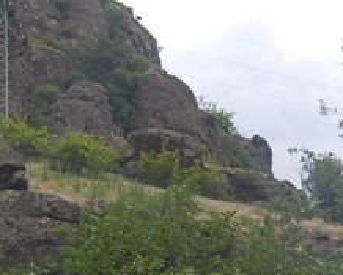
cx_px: 52
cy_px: 269
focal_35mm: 151
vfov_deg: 10.2
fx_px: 1535
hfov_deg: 12.7
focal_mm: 26
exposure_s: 1/800
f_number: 4
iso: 200
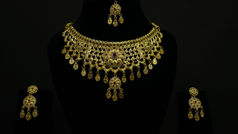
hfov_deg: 50.5
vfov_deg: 29.7
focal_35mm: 40
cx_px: 119
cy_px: 68
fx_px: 252
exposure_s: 1/200
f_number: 5
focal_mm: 35
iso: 2500
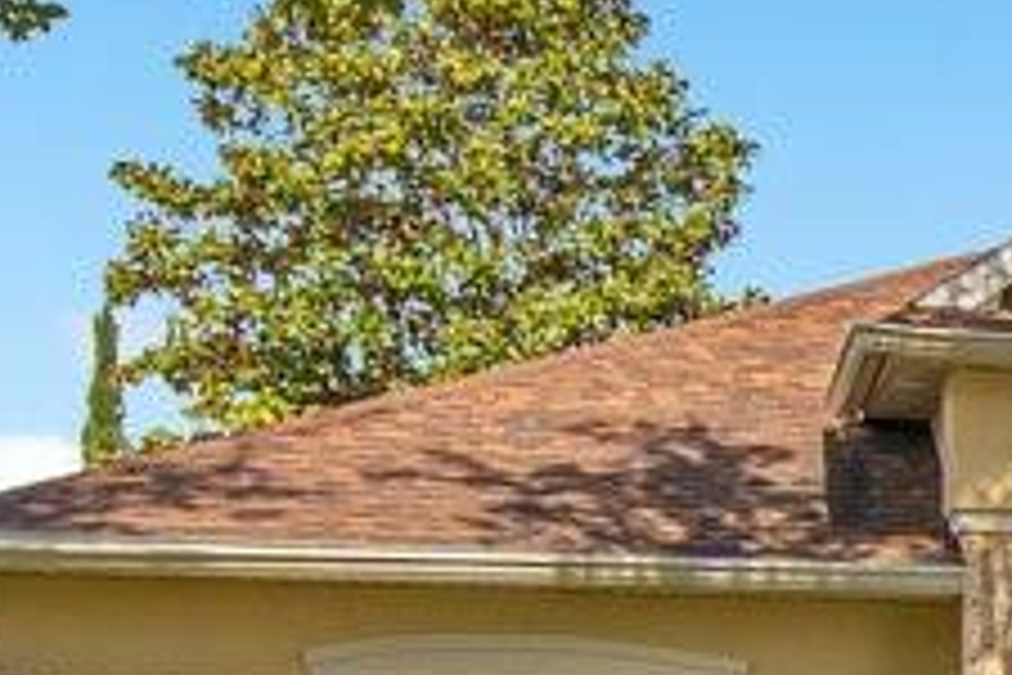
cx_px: 1745
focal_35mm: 71
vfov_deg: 18.7
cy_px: 677
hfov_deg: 21.0
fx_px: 1996
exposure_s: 1/125
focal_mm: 16
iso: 100
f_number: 8
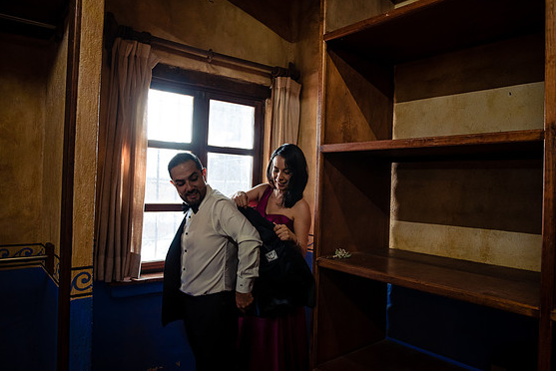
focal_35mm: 25
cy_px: 179
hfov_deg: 71.5
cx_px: 272
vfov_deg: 51.3
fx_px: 386
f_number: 3.5
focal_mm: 24
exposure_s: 1/100
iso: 800
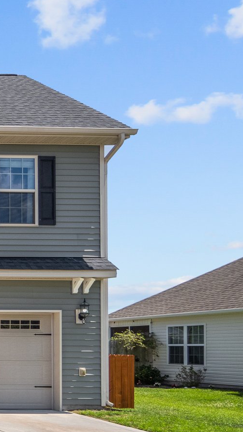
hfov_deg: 18.4
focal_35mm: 40
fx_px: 458
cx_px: -252
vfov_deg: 50.2
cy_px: 253
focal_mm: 8
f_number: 5.6
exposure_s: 1/800
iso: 200
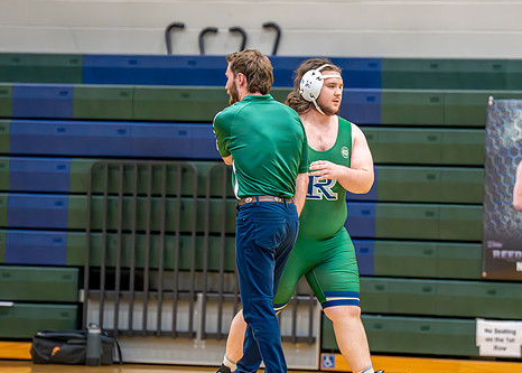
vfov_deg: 6.6
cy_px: 207
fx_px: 3218
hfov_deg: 9.3
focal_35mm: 217
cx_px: 330
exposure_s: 1/1000
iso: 6400
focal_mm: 144
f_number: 2.8
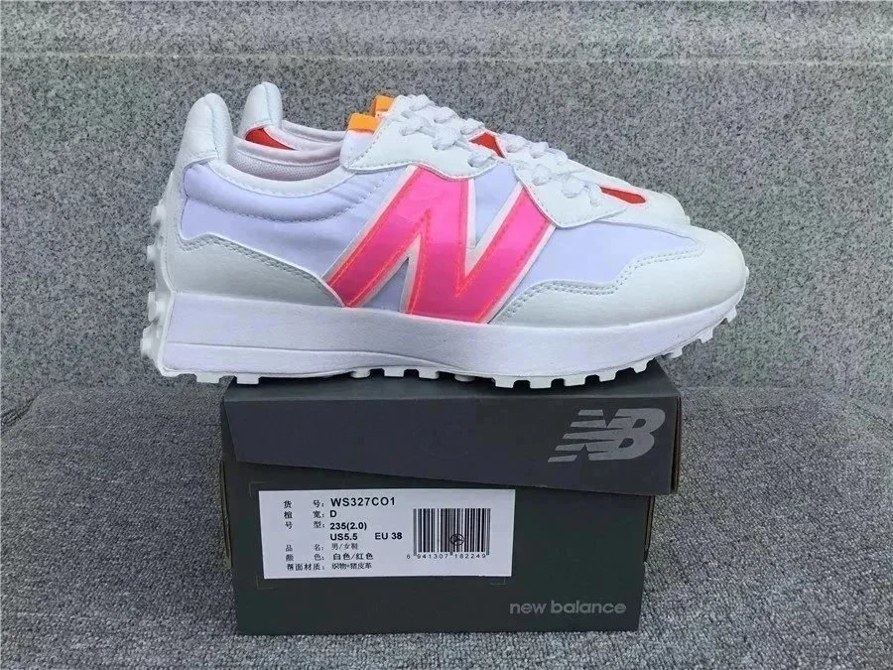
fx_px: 800
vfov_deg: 45.4
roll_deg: -0.1
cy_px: 335
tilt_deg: -18.5
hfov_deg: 58.4
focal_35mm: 31
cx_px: 446
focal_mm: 3.3
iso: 25
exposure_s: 1/867
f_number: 2.4
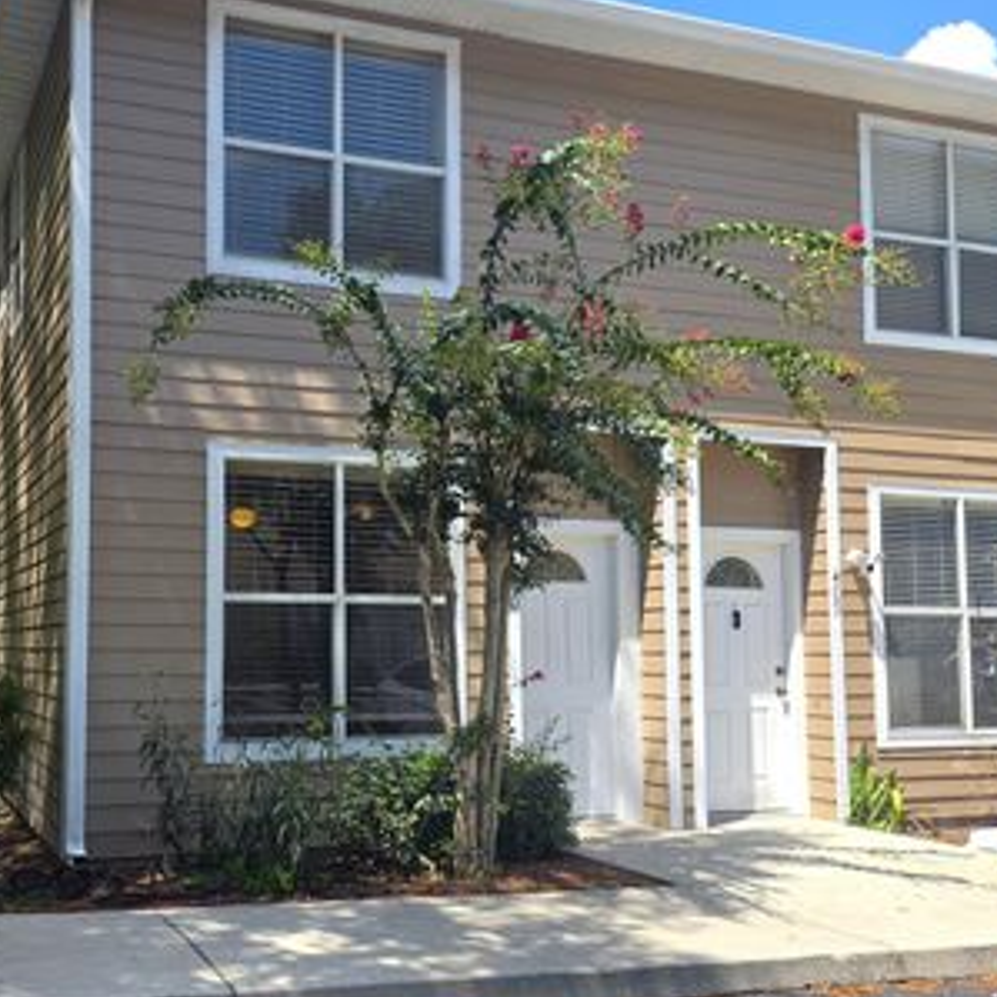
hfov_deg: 47.1
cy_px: 537
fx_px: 1108
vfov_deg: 48.4
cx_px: 277
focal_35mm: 34
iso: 80
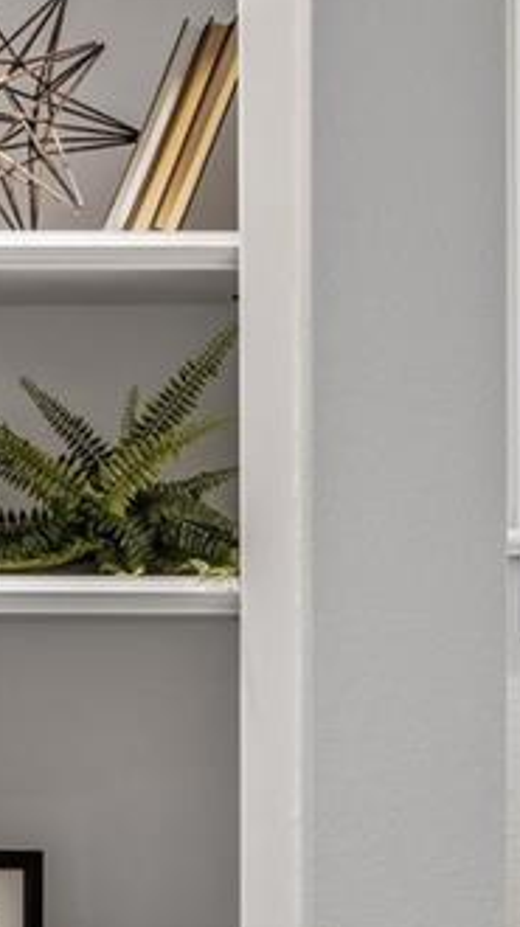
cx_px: -20
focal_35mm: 183
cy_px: 767
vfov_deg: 11.7
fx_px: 4497
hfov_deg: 6.6
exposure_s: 1/10
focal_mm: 48
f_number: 9
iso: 400
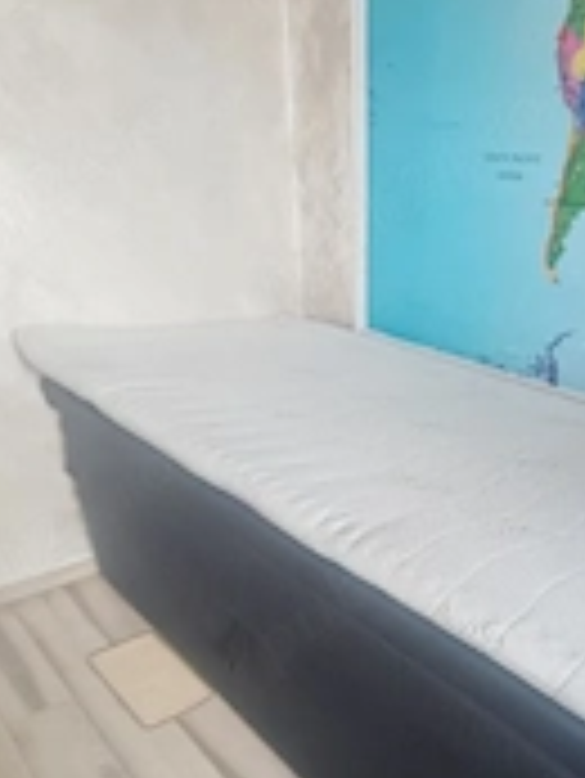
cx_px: 450
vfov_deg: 56.5
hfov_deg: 45.0
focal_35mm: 30
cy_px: 598
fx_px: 675
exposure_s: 1/25
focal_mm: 1.82
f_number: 2
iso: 640
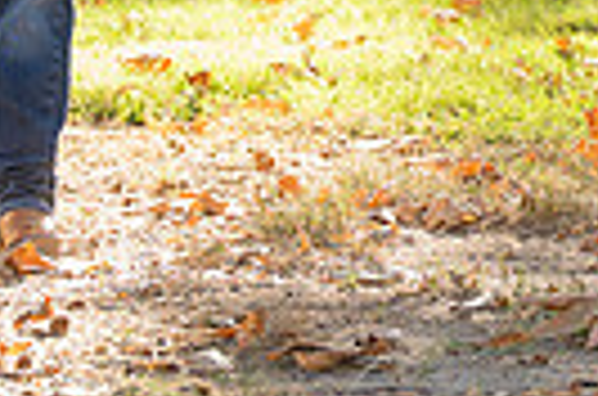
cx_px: -189
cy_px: -425
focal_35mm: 376
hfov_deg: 5.5
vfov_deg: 3.6
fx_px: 6231
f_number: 4
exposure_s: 1/200
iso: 200
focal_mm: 86
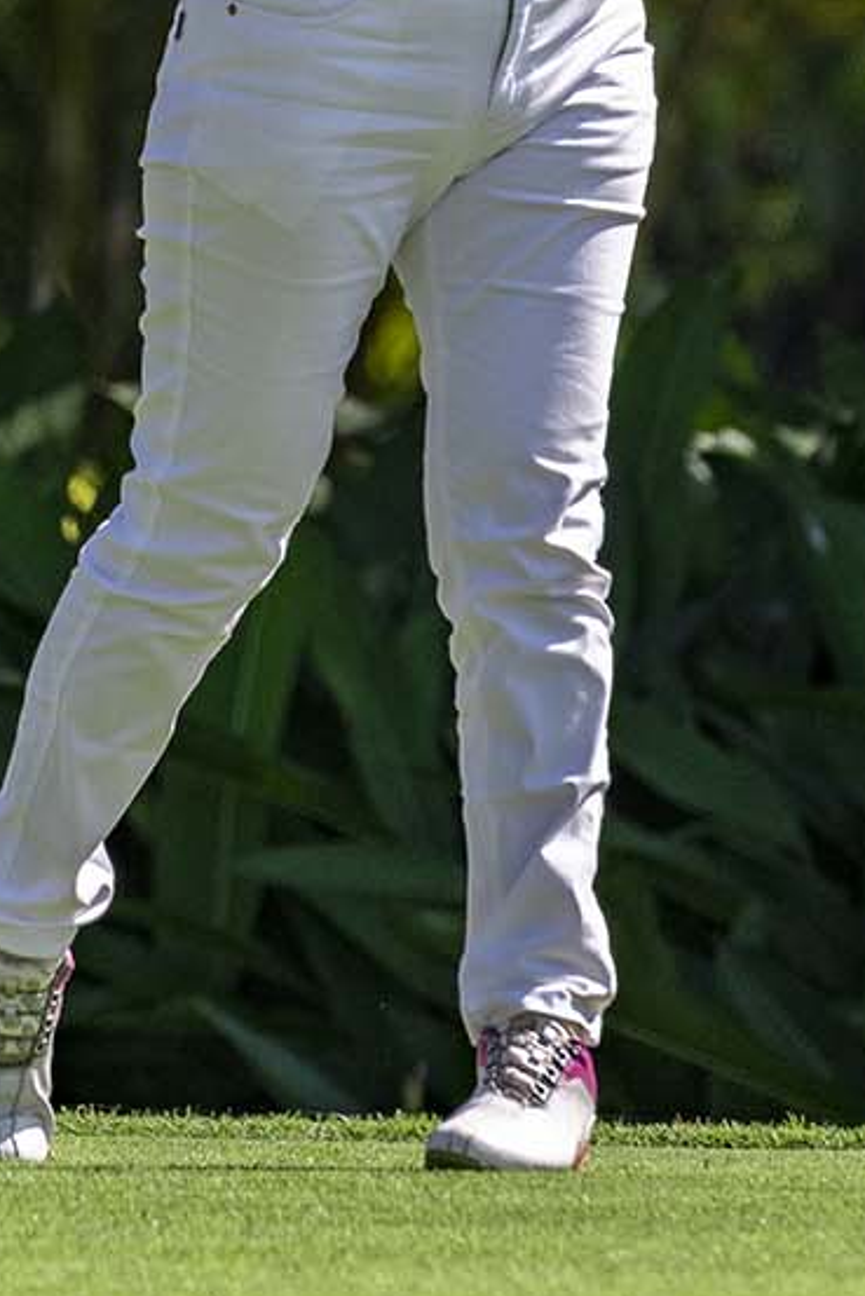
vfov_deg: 2.0
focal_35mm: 1042
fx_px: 37529
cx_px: -75
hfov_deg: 1.3
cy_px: -246
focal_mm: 400
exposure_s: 1/1600
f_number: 8
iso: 900
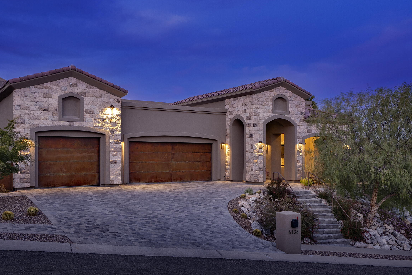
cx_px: 202
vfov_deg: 44.9
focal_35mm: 29
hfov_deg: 63.7
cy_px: 129
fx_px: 332
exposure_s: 1/1.25
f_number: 5.6
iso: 200
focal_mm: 24
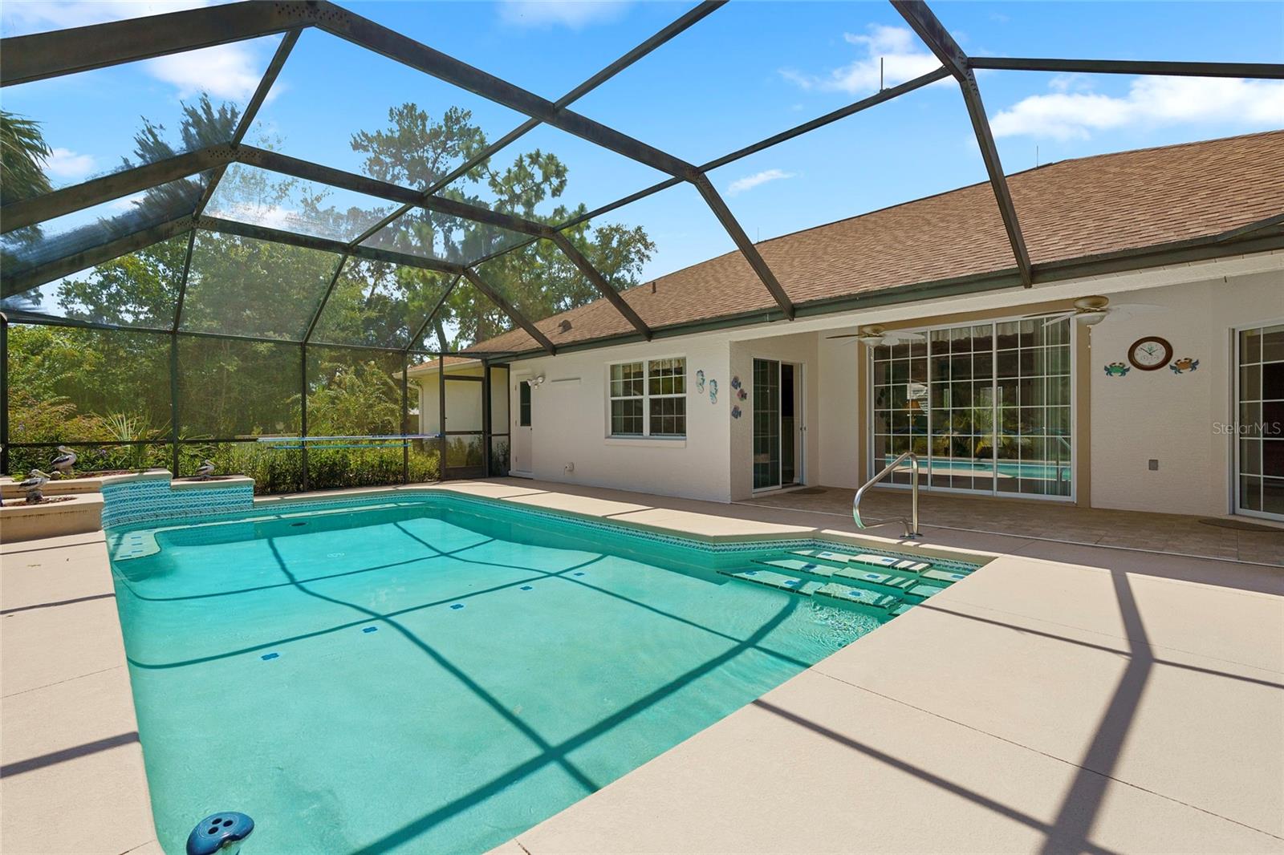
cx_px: 642
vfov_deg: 73.7
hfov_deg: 96.7
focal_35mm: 16
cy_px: 428
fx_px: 571
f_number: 8
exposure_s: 1/200
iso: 400
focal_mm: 16
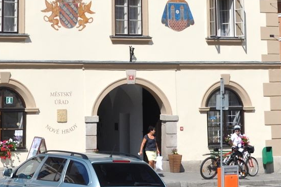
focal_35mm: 125
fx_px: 974
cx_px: 99
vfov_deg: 10.5
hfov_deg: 16.4
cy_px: -114
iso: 250
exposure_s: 1/320
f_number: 9
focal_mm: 24
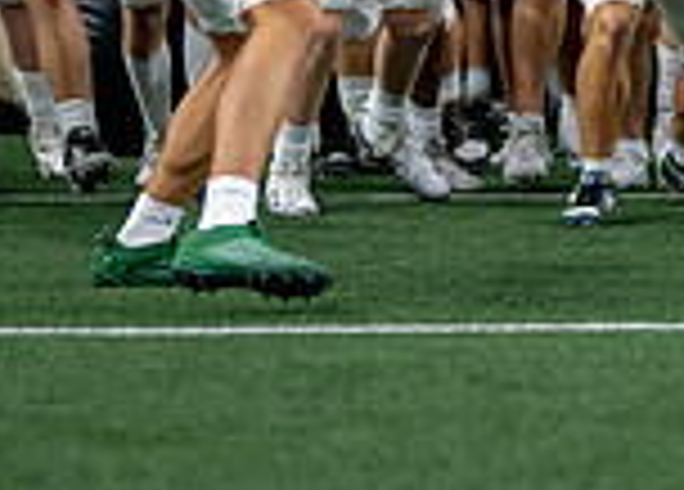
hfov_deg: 6.5
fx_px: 5972
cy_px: -100
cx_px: 833
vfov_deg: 4.7
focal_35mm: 307
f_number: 1.2
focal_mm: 50
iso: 640
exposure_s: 1/2000
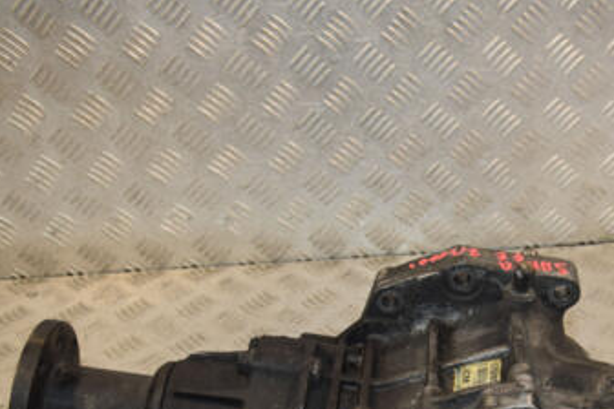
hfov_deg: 33.4
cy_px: 363
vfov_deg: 22.5
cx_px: 446
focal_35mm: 59
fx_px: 1006
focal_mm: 22
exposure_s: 1/200
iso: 800
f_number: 5
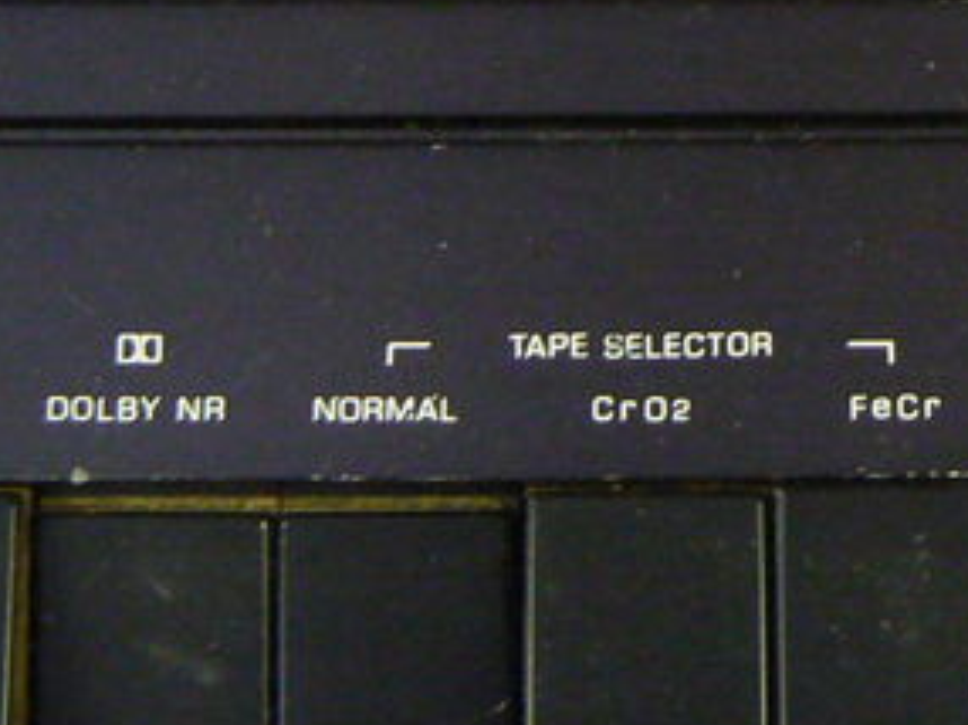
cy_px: -200
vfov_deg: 11.5
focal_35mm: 126
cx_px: 866
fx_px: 3521
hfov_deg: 15.5
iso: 200
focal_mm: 6
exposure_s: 1/4
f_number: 2.8
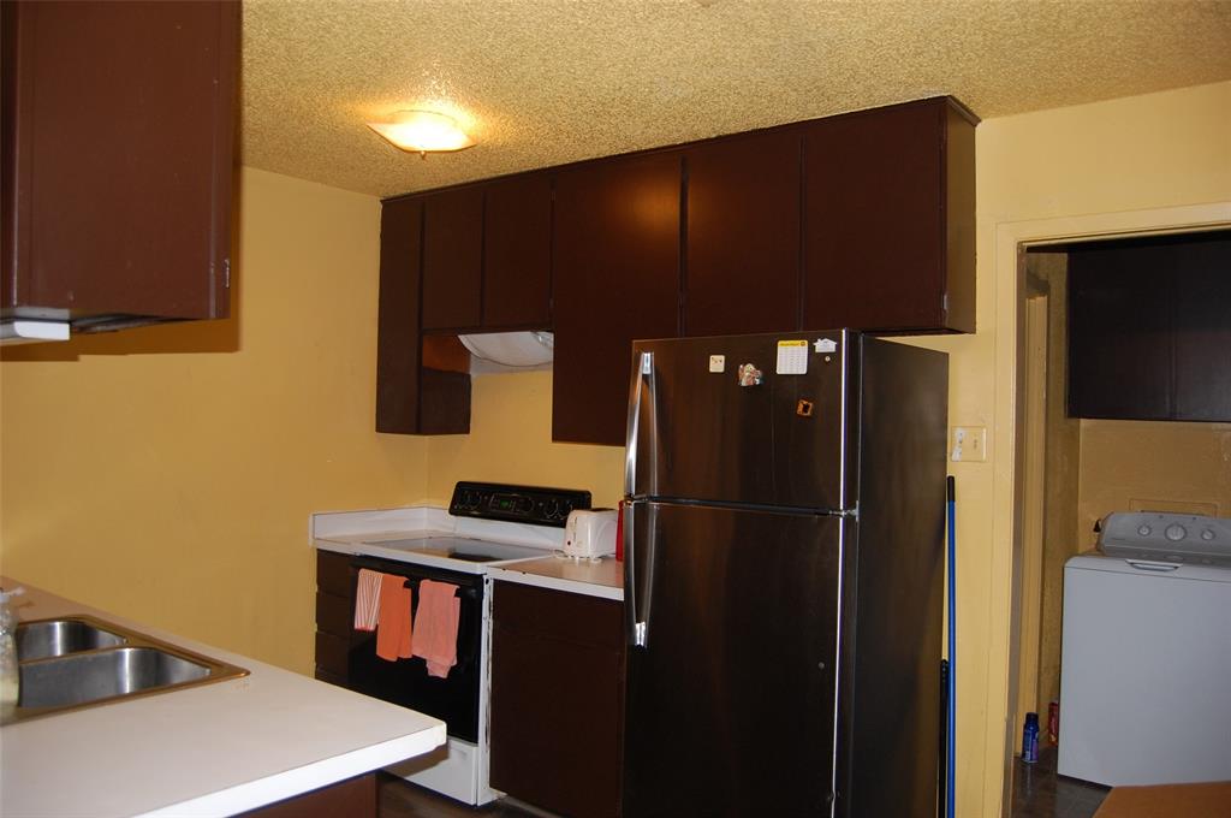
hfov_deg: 67.4
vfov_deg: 47.8
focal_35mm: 27
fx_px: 922
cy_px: 409
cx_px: 616
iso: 400
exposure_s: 1/60
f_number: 3.5
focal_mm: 18
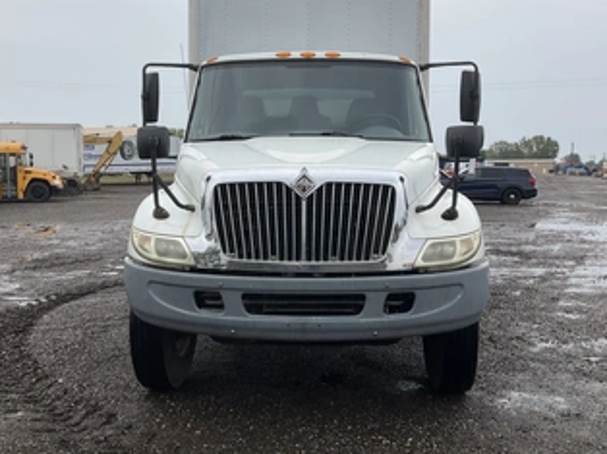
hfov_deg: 50.2
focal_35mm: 37
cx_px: 296
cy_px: 187
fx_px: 648
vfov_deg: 38.5
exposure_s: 1/1076
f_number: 1.8
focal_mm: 3
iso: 25
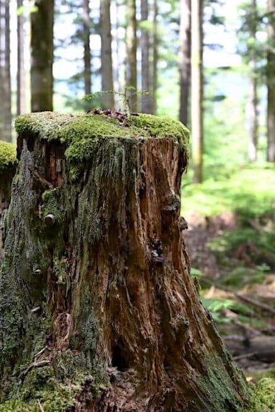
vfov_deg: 23.1
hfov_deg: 15.4
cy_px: 208
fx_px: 1008
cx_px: 51
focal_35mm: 88
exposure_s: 1/200
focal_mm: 58
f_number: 4
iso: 400
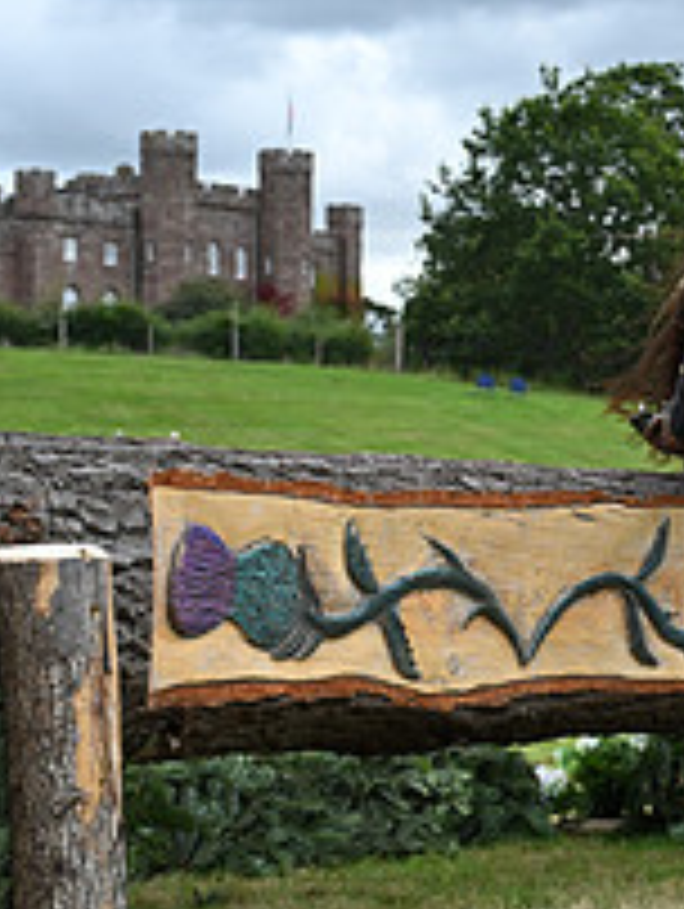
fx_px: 3628
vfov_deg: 14.3
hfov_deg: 10.1
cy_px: 461
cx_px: 1296
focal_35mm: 138
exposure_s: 1/1250
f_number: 5.6
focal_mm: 50
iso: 560
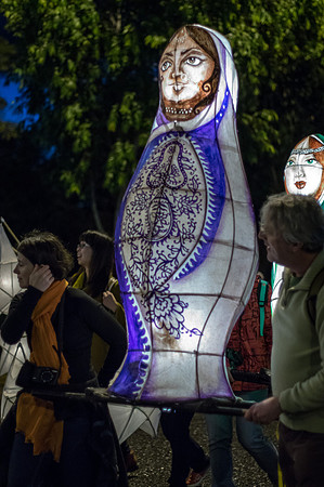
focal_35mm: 75
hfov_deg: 18.1
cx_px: 162
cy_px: 244
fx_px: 1015
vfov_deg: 27.0
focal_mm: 50
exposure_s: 1/100
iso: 1600
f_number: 1.8
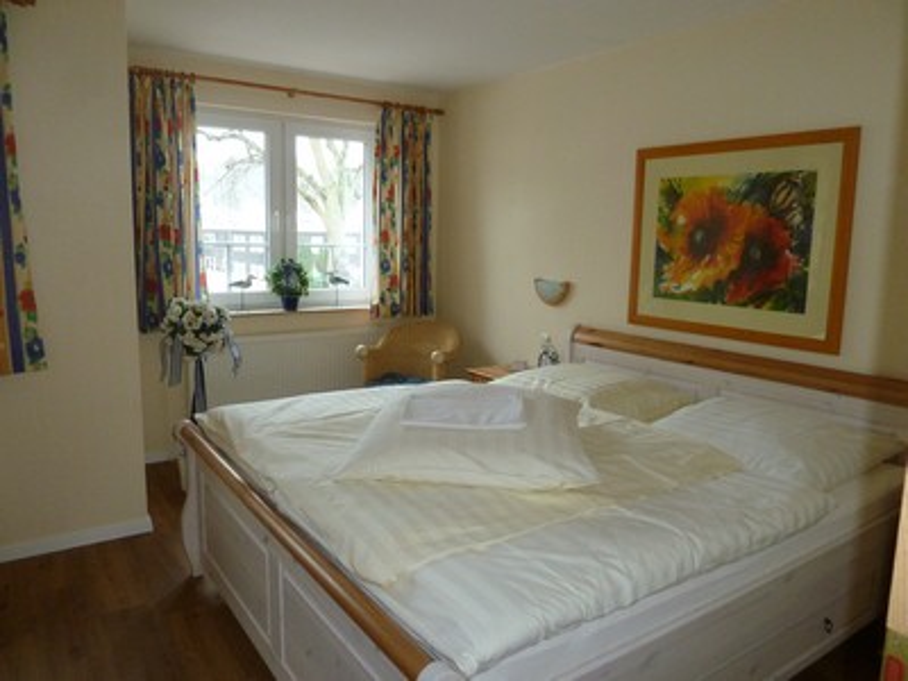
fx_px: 656
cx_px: 454
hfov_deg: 69.4
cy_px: 340
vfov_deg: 54.9
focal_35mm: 25
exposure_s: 1/30
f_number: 3.3
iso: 250
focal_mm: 4.1
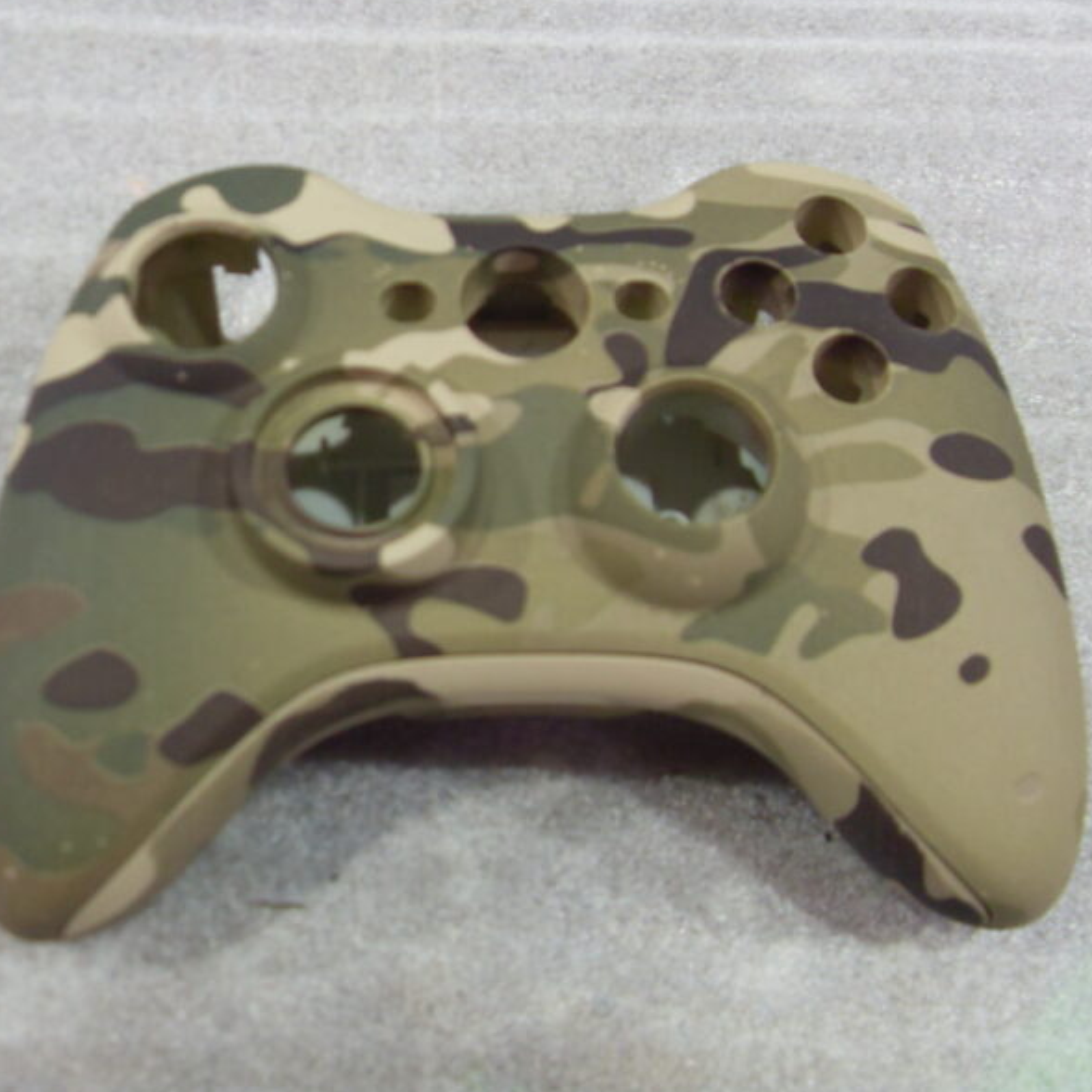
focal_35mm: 42
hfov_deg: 40.0
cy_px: 545
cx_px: 482
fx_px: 1499
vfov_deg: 40.0
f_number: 2.8
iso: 200
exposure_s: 1/15
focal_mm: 6.3
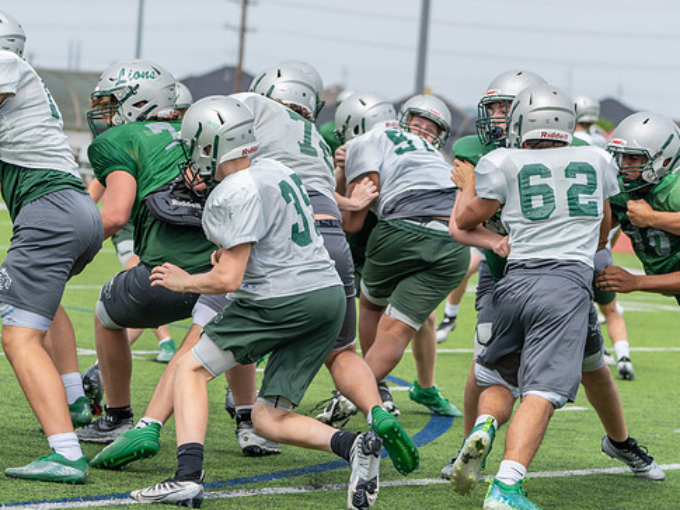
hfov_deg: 12.2
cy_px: 242
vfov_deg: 9.2
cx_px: 290
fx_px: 3183
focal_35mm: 162
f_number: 5.6
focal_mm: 141
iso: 400
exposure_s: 1/1250
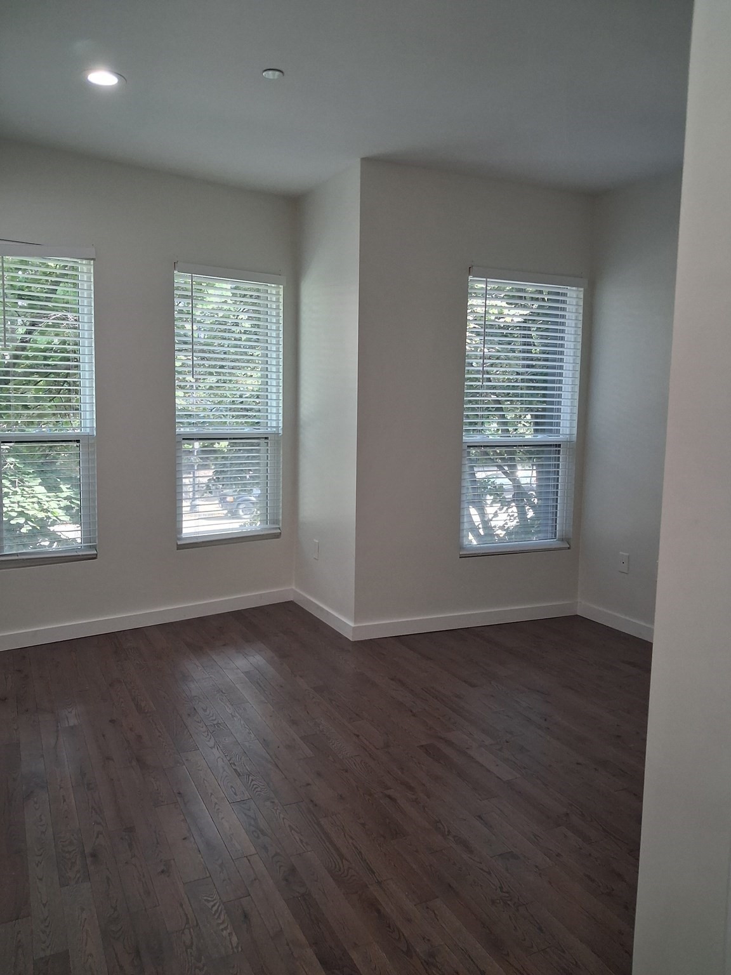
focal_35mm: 27
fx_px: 760
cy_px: 488
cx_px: 366
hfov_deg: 51.4
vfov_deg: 65.3
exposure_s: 1/100
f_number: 1.8
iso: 250
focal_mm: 4
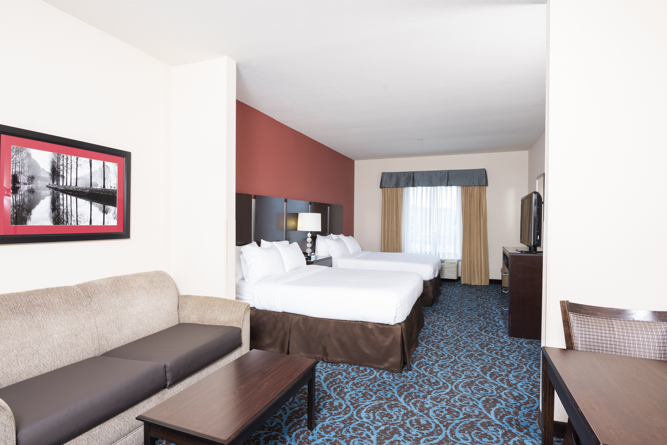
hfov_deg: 86.9
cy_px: 222
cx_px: 334
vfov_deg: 64.6
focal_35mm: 19
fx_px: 352
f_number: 8
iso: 100
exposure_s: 1/10
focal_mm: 19
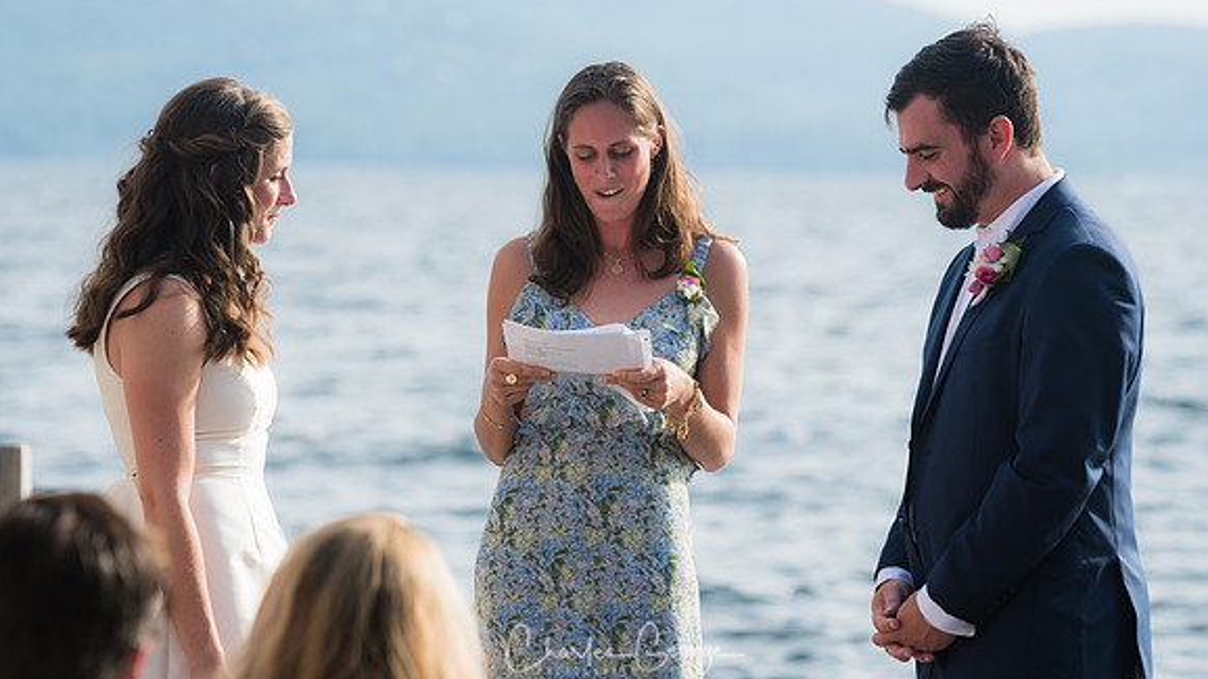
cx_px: 604
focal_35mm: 213
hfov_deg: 10.1
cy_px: 289
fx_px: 6822
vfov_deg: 5.7
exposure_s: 1/800
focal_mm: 135
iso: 200
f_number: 4
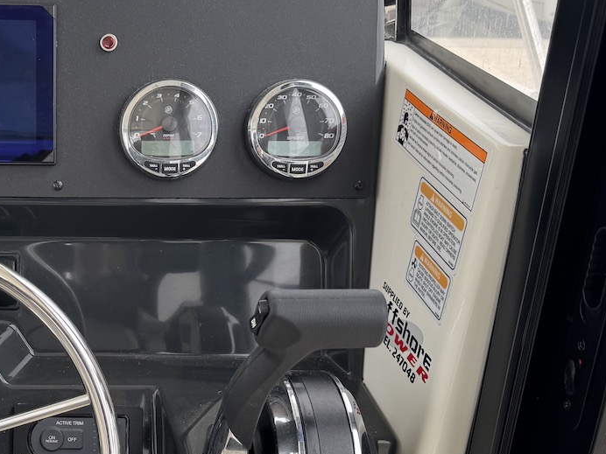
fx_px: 910
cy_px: 280
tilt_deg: -26.3
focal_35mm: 52
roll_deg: -1.8
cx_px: 74
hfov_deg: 34.9
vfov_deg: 27.9
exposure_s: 1/189
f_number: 1.78
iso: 64
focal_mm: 6.76
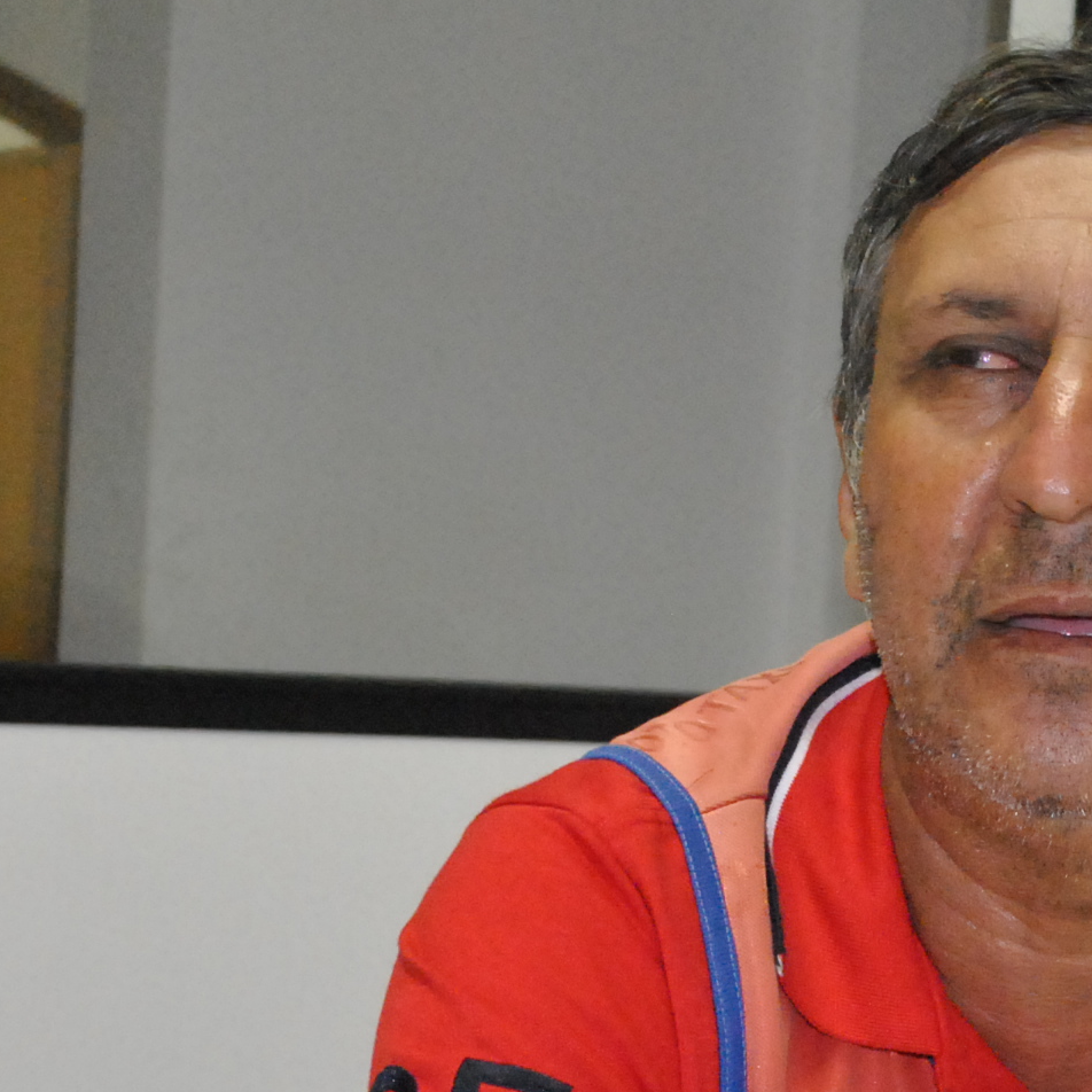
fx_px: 3605
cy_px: 896
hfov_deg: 16.8
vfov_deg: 17.1
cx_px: 1121
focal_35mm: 101
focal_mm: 26
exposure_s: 1/60
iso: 1600
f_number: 5
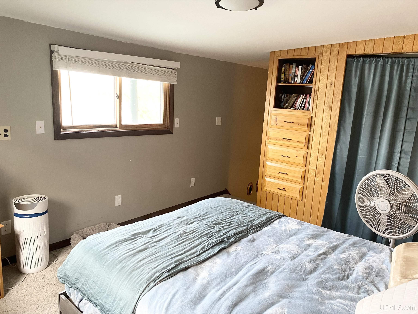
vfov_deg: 53.1
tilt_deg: -10.5
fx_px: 314
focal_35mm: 26
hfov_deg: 67.3
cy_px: 157
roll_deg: -3.3
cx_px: 209
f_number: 1.8
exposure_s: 1/60
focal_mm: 4.25
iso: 200
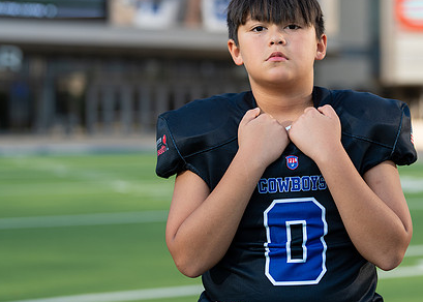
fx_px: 961
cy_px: 114
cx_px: 308
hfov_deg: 24.6
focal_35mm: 80
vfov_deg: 17.8
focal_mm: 50
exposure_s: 1/2000
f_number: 1.8
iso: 100
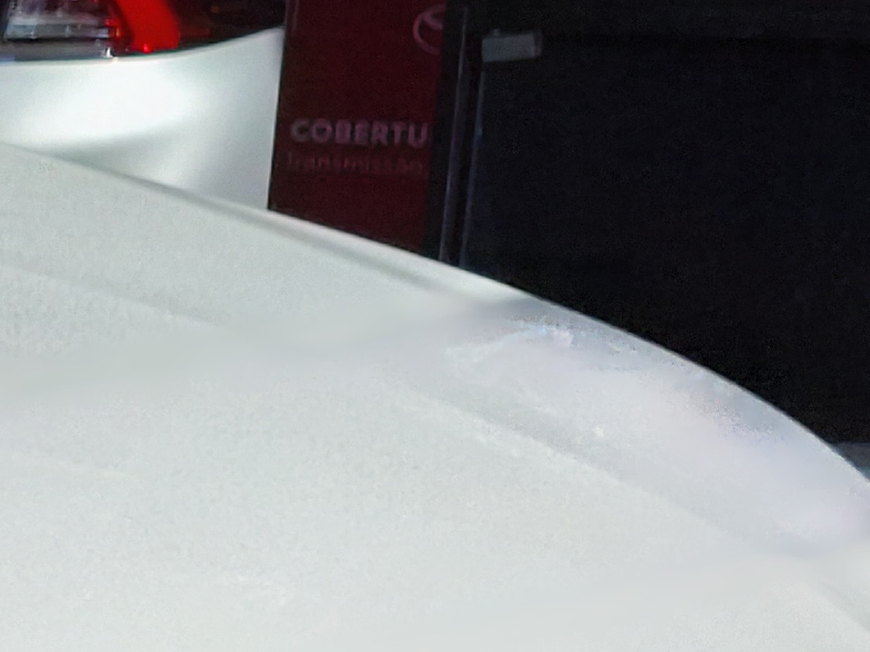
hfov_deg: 9.1
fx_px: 4449
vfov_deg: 8.1
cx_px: -1687
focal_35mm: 177
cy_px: 1142
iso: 50
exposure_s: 1/3333
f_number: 1.8
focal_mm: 5.54
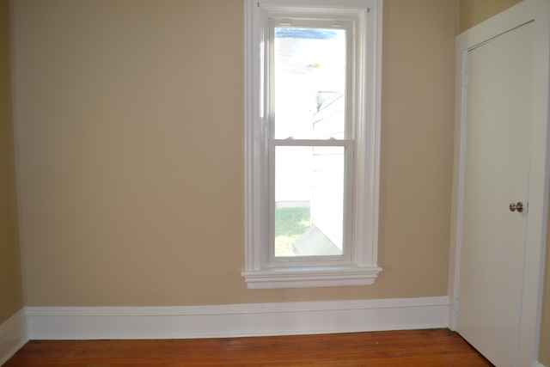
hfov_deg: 67.4
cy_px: 184
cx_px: 275
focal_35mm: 27
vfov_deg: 48.0
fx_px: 413
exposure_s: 1/60
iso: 400
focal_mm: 18
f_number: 4
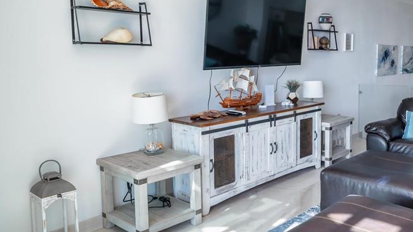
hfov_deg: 56.3
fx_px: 361
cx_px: 315
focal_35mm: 33
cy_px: 93
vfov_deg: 35.5
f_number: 5.6
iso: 800
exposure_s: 1/350
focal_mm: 20
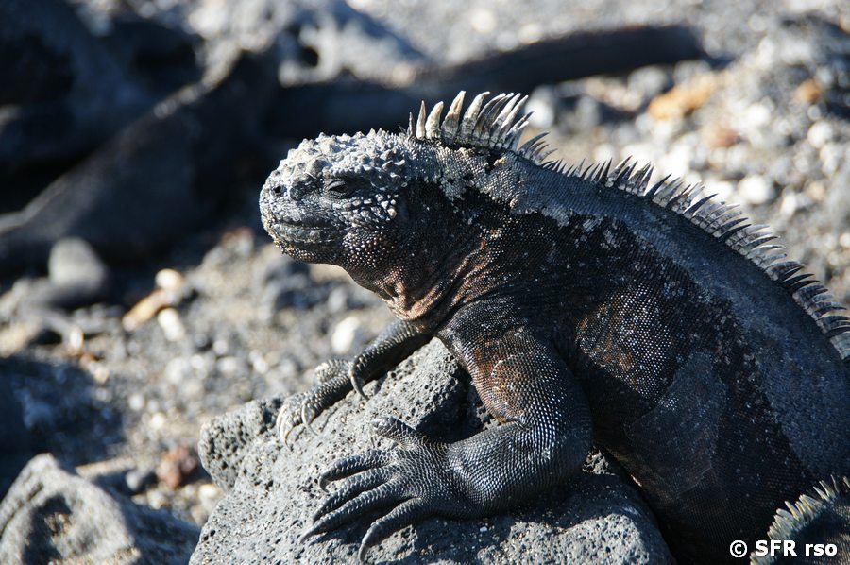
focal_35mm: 210
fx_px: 4953
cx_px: 425
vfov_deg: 6.5
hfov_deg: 9.8
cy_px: 282
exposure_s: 1/250
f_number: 6.3
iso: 250
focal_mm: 140
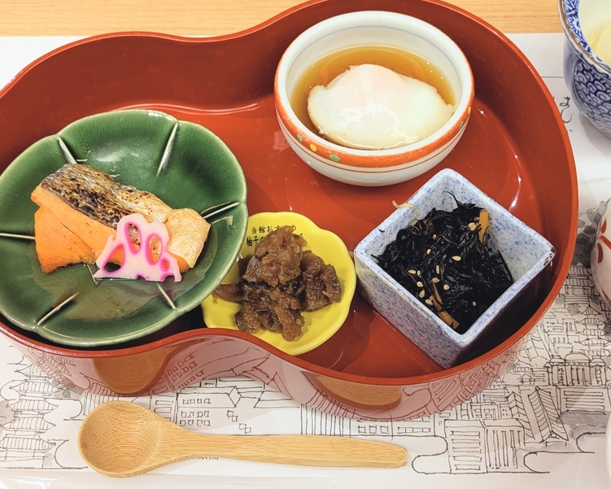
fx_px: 705
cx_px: 324
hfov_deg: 46.8
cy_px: 282
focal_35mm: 39
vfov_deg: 38.1
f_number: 1.89
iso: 106
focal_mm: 5.43
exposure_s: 1/60
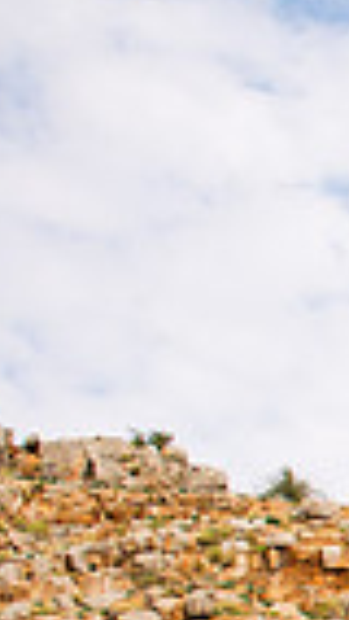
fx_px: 1923
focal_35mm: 117
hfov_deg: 7.8
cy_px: 789
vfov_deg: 17.3
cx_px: 1297
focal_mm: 24
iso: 100
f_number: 2.8
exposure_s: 1/1000
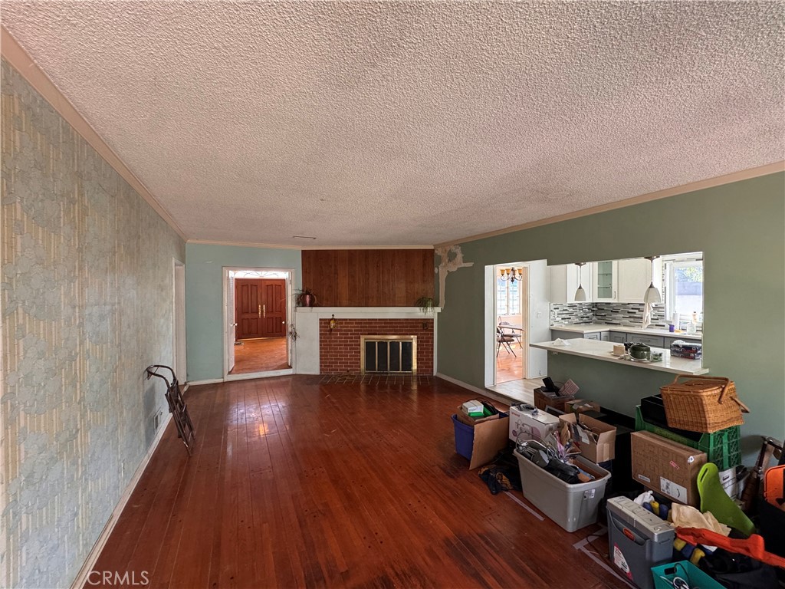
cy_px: 294
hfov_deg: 102.1
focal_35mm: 14
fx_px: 317
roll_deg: -0.2
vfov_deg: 85.7
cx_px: 392
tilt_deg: +0.1
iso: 250
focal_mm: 2.22
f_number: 2.2
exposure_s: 1/60
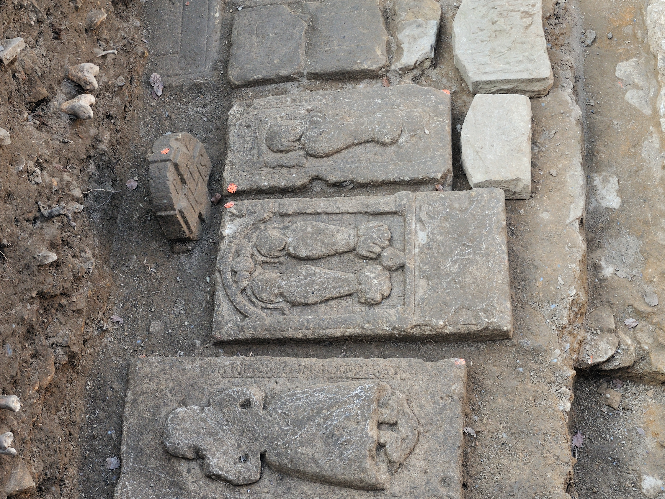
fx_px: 1153
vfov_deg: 24.4
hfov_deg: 32.2
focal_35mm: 60
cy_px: 302
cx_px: 329
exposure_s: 1/250
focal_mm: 45
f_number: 8
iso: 1250
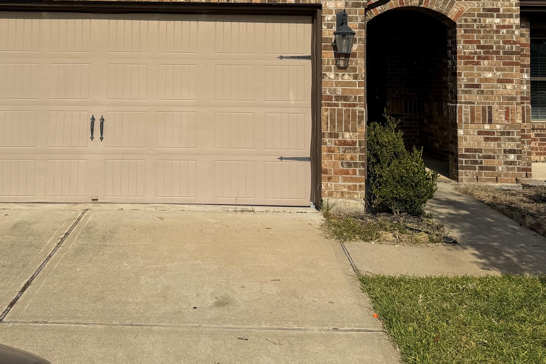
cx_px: 218
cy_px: 34
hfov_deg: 47.1
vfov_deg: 31.1
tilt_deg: +4.4
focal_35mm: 41
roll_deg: -1.3
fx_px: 622
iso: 80
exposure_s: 1/10417
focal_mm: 6.76
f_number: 1.78
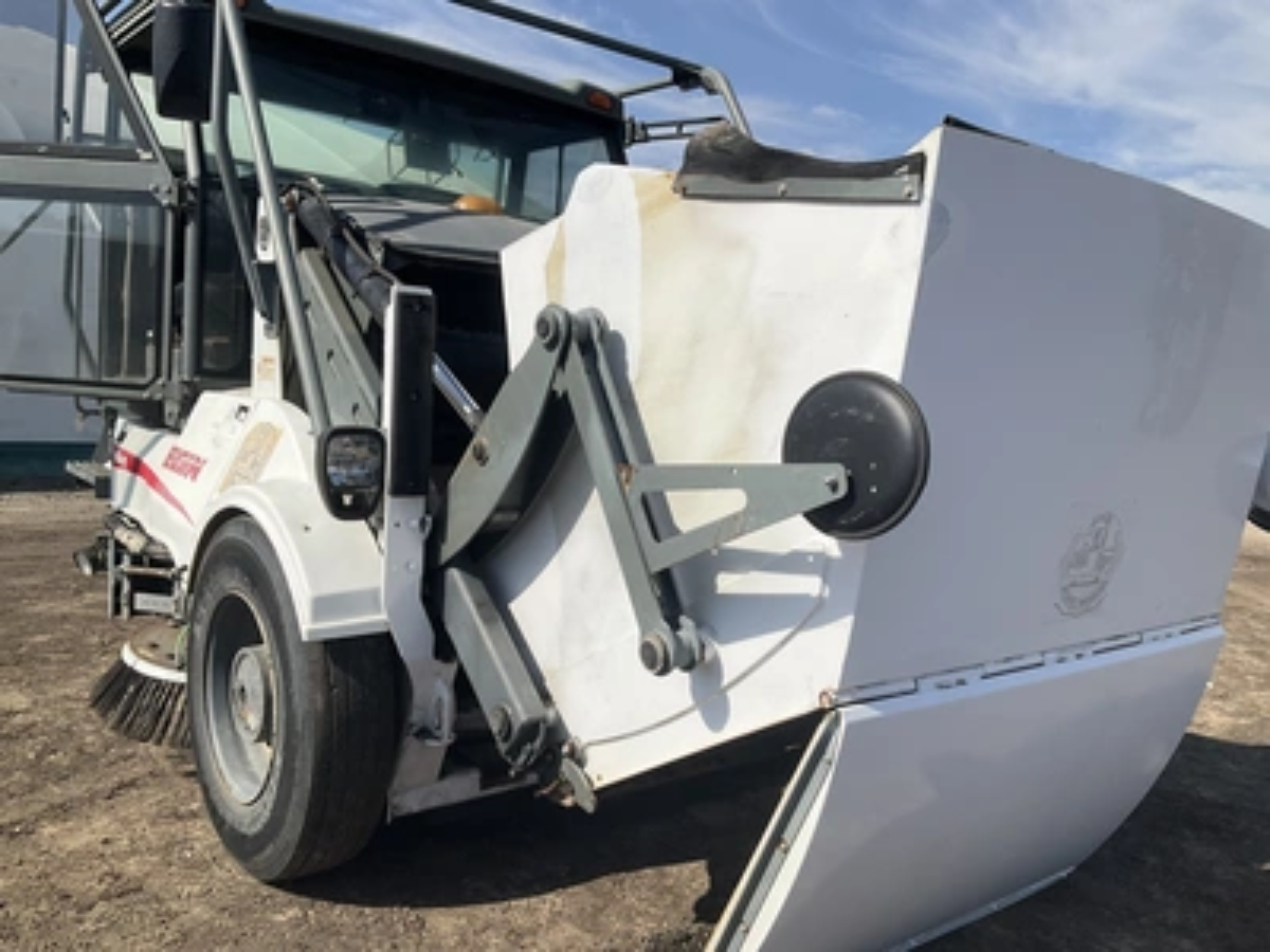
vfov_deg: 48.2
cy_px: 476
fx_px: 1064
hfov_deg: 61.7
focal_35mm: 29
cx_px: 635
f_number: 1.8
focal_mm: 3
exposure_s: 1/3322
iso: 25
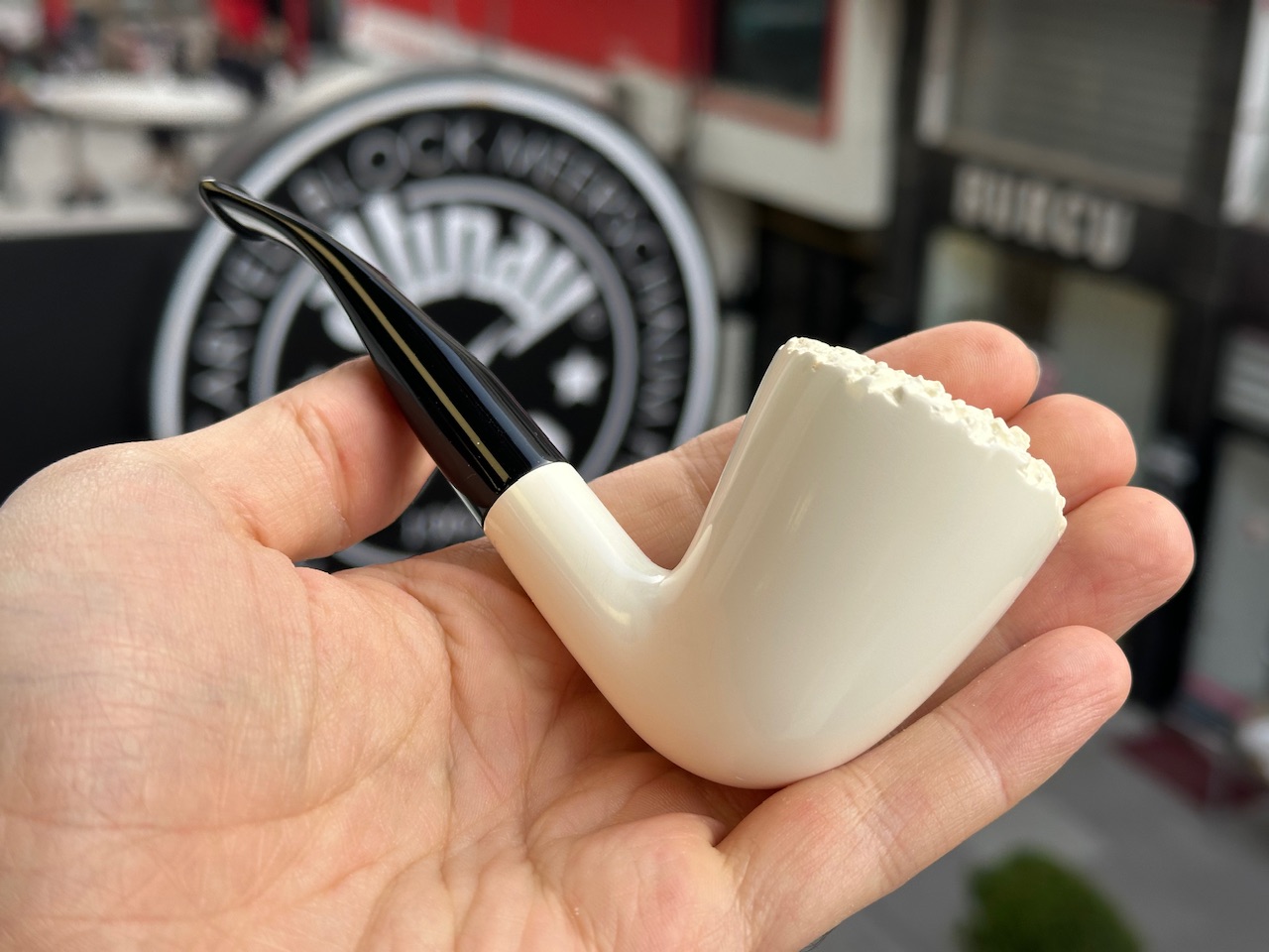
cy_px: 476
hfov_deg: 39.7
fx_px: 1760
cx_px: 634
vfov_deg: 30.3
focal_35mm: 48
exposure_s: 1/484
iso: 64
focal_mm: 6.86
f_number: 1.78
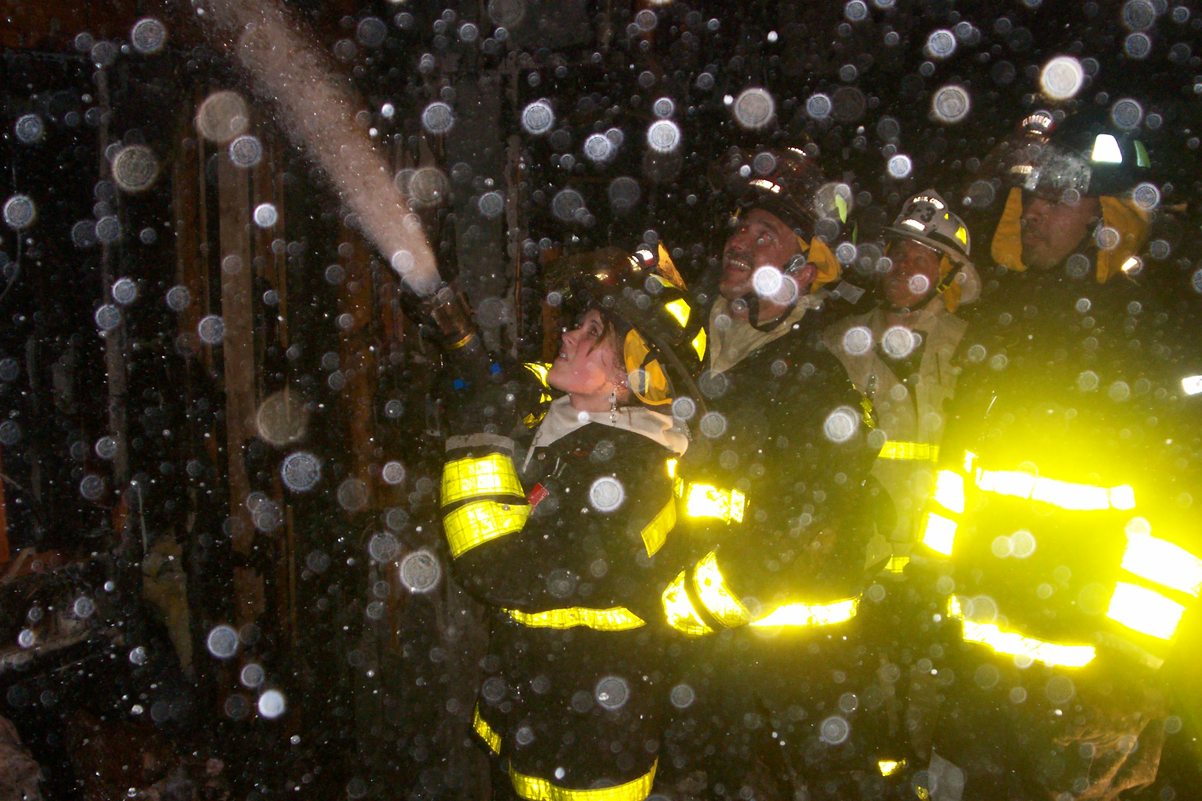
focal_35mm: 38
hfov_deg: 50.7
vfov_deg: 35.0
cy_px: 453
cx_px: 598
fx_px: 1269
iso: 140
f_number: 4.5
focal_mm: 5.9
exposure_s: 1/64
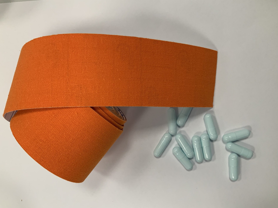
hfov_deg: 61.7
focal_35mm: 29
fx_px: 233
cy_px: 104
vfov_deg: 48.2
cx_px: 139
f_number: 1.8
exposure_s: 1/100
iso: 64
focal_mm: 3
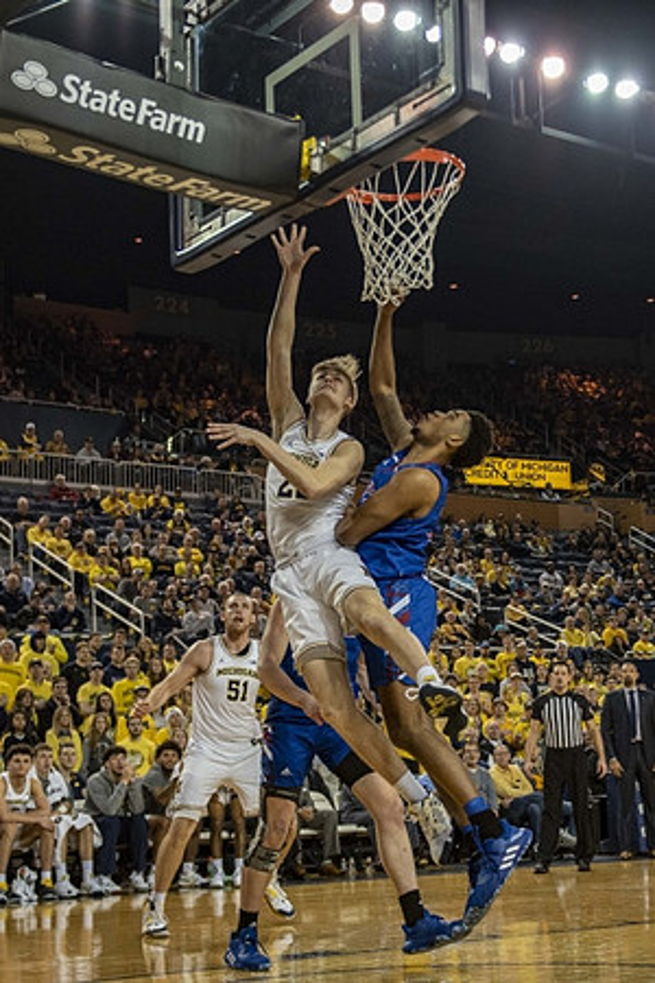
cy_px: 524
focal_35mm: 62
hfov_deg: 22.0
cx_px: 402
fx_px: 1681
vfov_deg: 32.6
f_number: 2.8
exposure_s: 1/1000
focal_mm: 38
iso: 1000
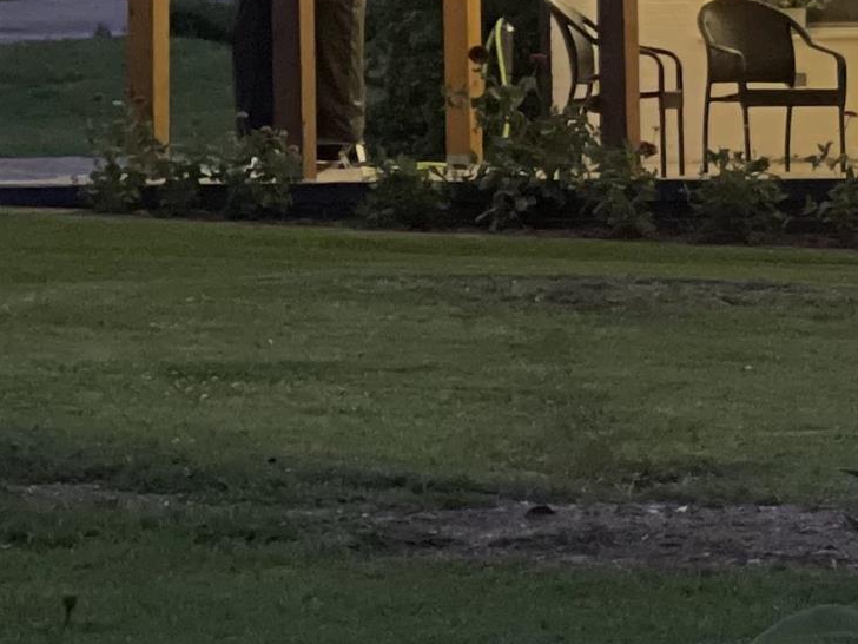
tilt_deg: -1.7
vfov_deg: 5.5
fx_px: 6692
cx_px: 1809
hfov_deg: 7.0
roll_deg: +0.3
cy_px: 267
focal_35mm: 270
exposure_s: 1/15
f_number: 2.2
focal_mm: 7.5
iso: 640
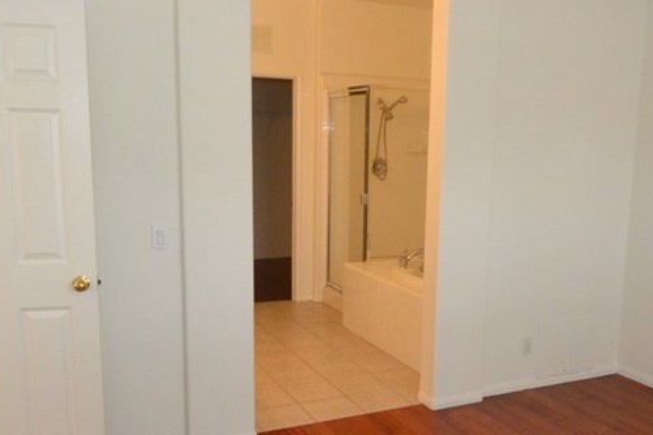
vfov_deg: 35.7
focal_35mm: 37
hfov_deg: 51.6
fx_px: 671
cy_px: 274
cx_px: 387
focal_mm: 6.7
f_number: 3.5
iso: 800
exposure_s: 1/100
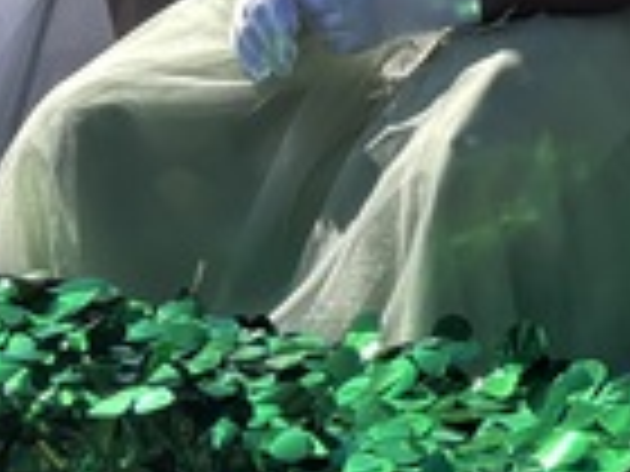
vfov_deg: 7.4
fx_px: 3458
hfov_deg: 10.2
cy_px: -593
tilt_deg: -6.9
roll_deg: +0.3
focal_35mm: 190
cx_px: 864
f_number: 1.6
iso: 50
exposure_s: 1/1984
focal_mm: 5.96
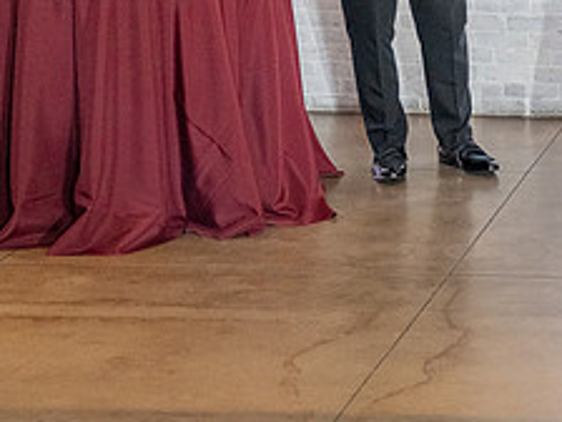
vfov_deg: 12.0
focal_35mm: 122
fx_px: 1981
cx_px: 764
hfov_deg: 15.3
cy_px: -2
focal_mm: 44
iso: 2000
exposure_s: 1/200
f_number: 2.8
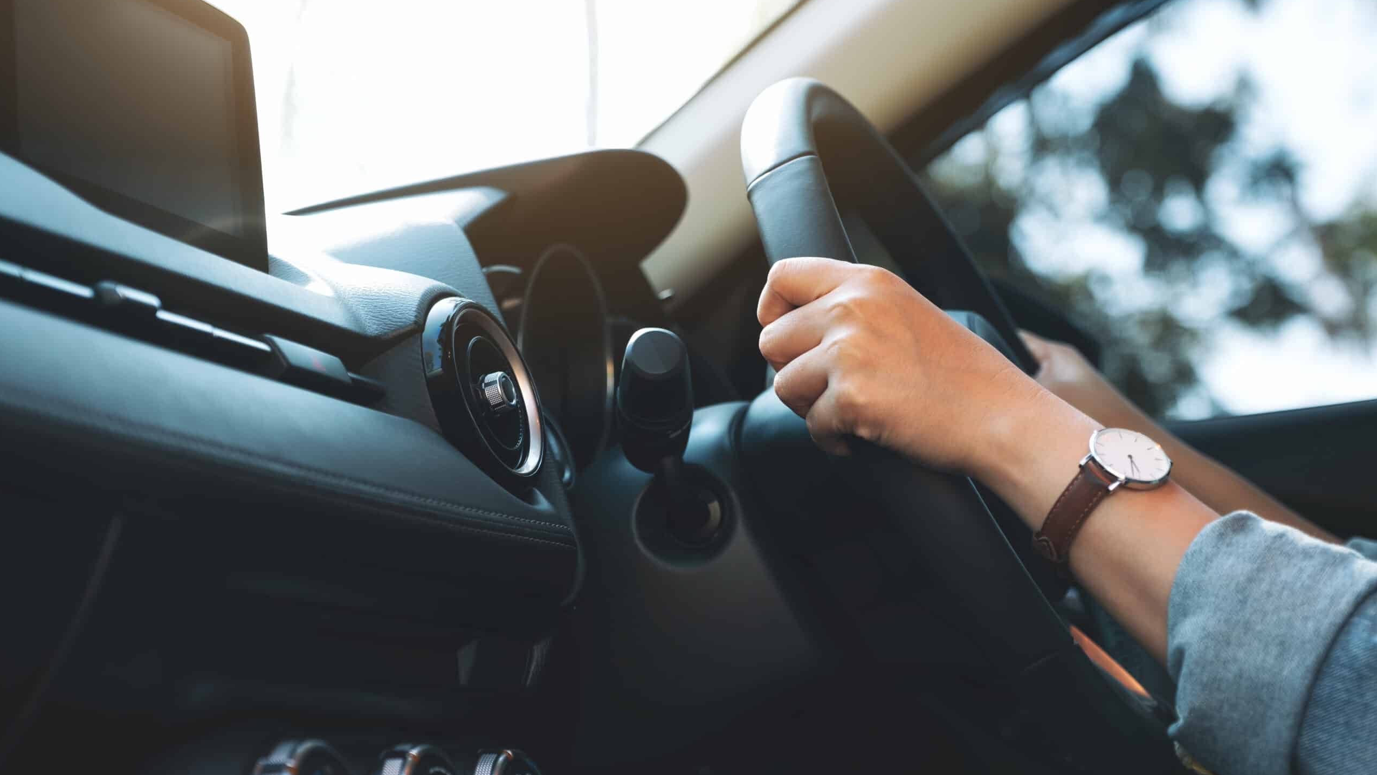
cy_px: 333
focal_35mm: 63
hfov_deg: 33.3
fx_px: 2300
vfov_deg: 19.1
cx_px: 688
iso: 250
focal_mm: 40.1
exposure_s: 1/60
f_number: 2.8
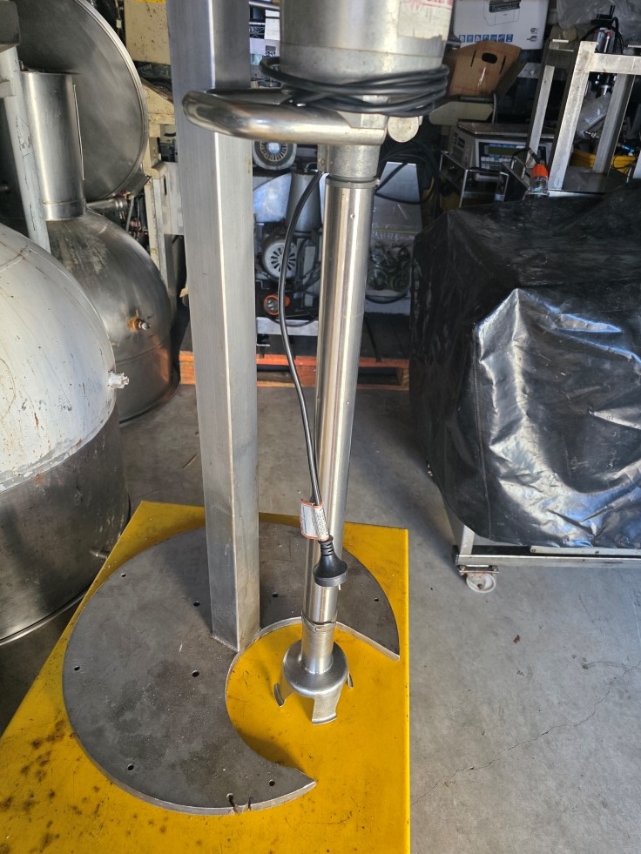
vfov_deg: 71.6
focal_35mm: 24
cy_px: 410
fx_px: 592
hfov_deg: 56.8
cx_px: 328
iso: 200
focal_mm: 6.3
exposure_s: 1/100
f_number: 1.7
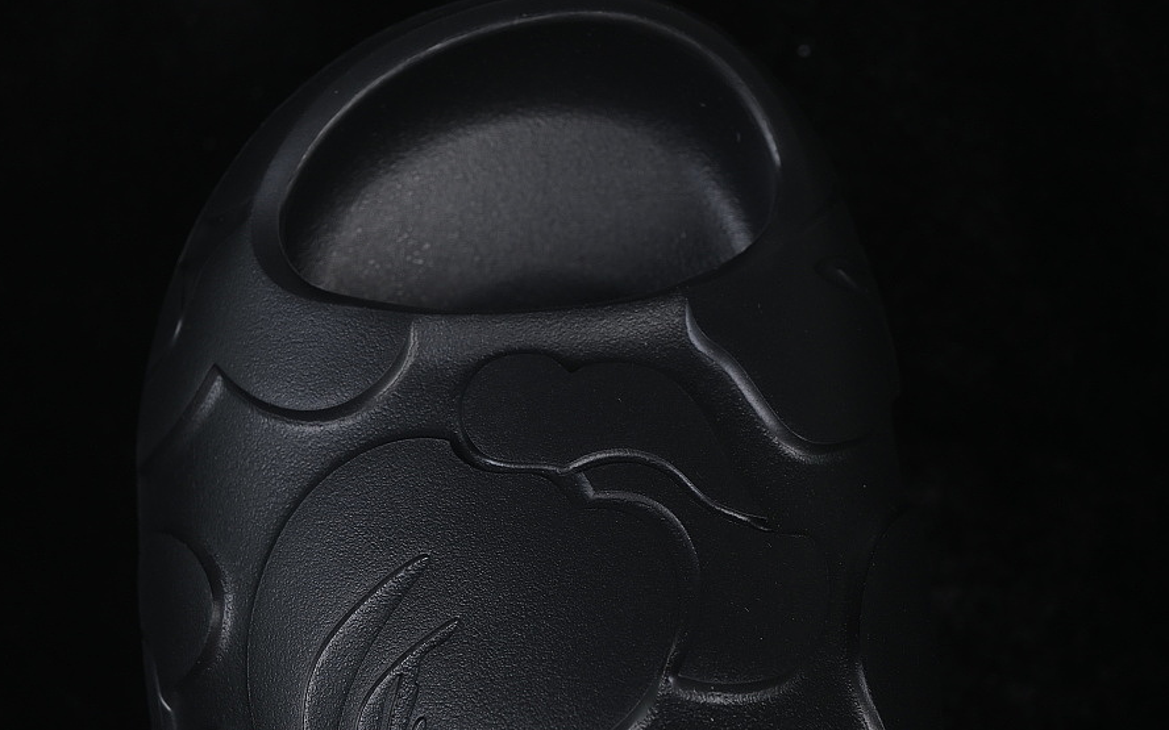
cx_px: 504
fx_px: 2963
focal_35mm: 93
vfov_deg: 14.1
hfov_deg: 22.3
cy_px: 434
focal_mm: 50
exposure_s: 1/60
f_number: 6.3
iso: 160
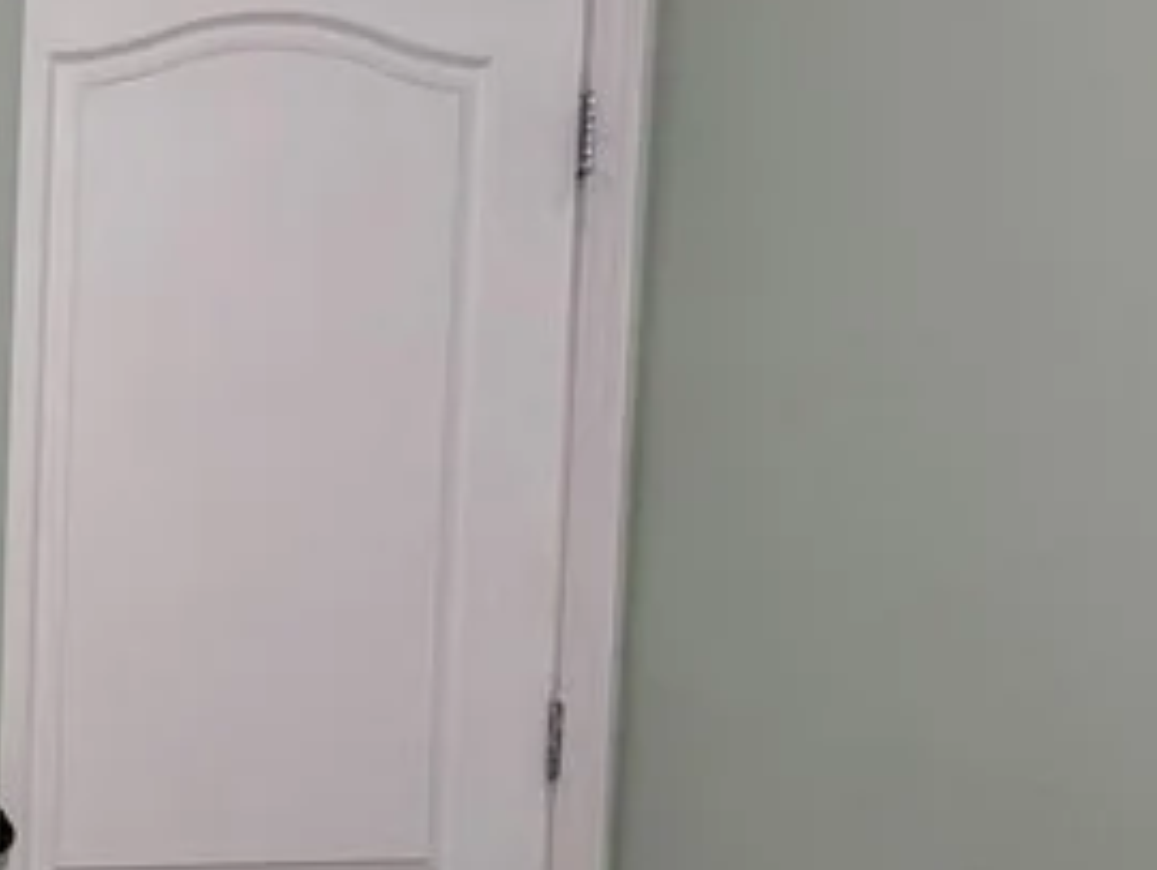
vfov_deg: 16.2
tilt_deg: -5.8
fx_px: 3044
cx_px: -523
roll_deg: -0.9
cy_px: 570
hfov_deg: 19.1
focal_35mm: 91
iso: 200
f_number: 1.78
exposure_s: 1/60
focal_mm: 6.76
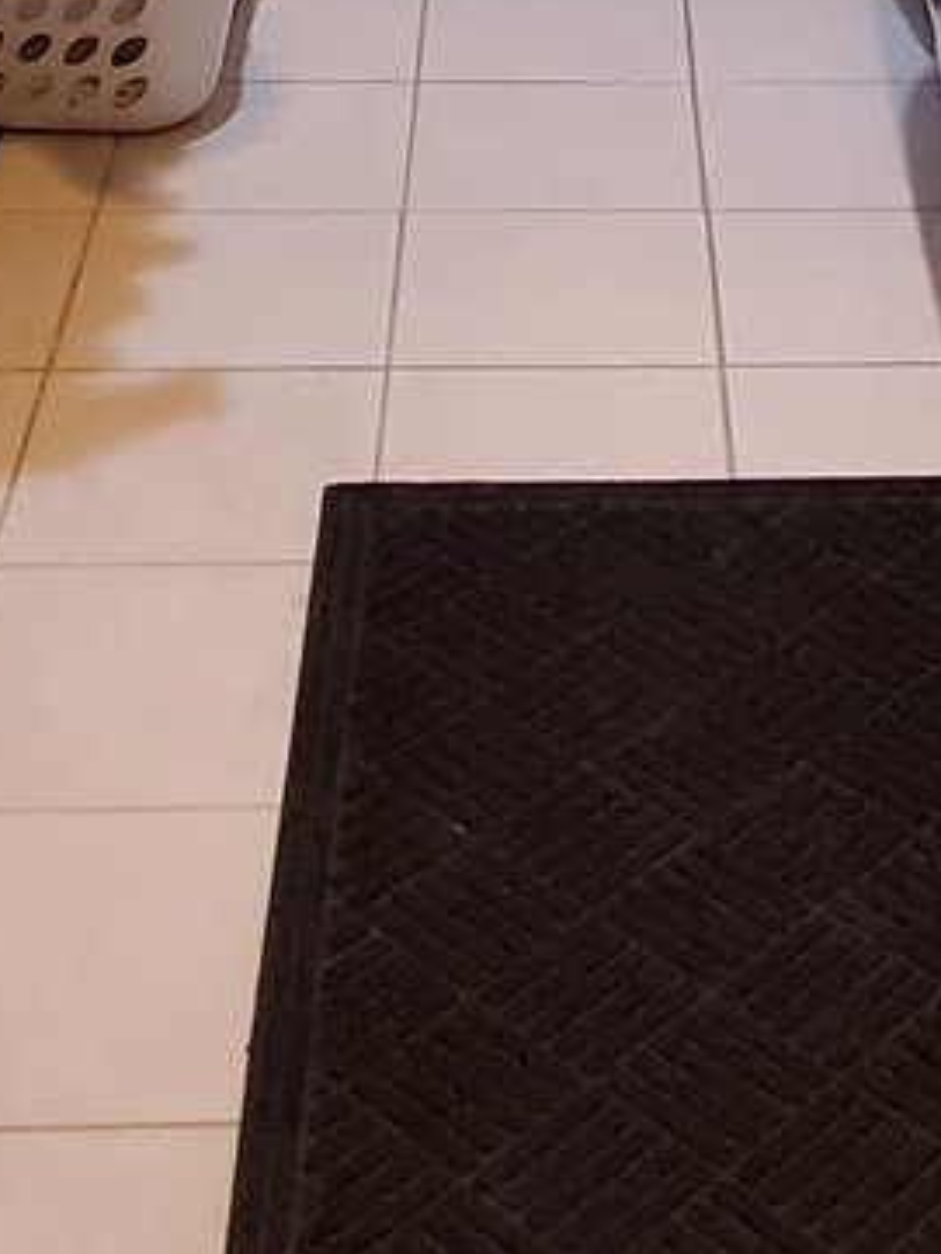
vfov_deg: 19.9
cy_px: -712
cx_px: 781
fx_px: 3007
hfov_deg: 17.6
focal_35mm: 83
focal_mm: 1.8
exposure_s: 1/39
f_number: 2.2
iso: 500
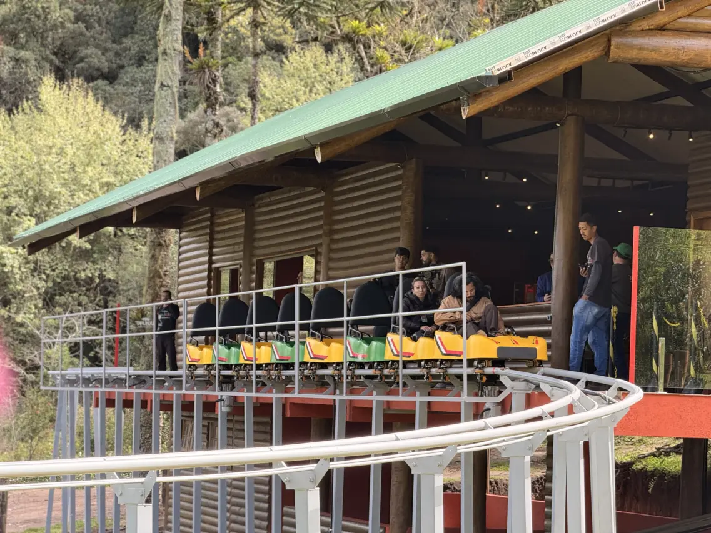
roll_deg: -2.5
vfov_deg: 12.4
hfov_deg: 16.4
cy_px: 266
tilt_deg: +2.5
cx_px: 356
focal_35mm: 120
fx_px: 2465
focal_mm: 15.66
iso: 64
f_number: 2.8
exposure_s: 1/198
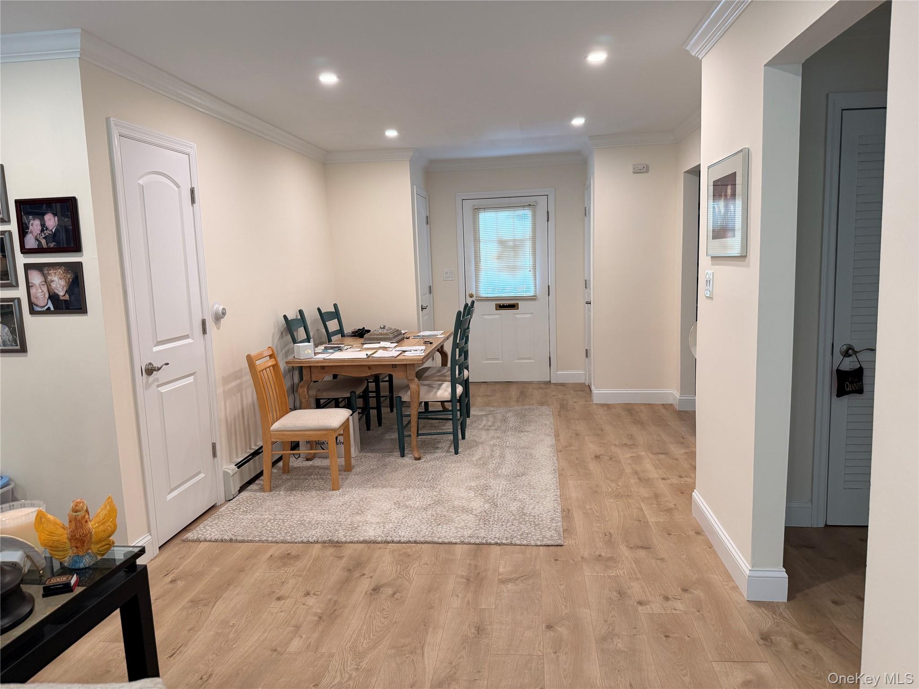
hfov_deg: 71.6
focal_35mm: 24
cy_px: 344
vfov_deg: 56.8
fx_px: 637
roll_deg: +1.4
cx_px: 460
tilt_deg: -7.4
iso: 200
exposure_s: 1/120
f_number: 1.78
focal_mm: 6.76
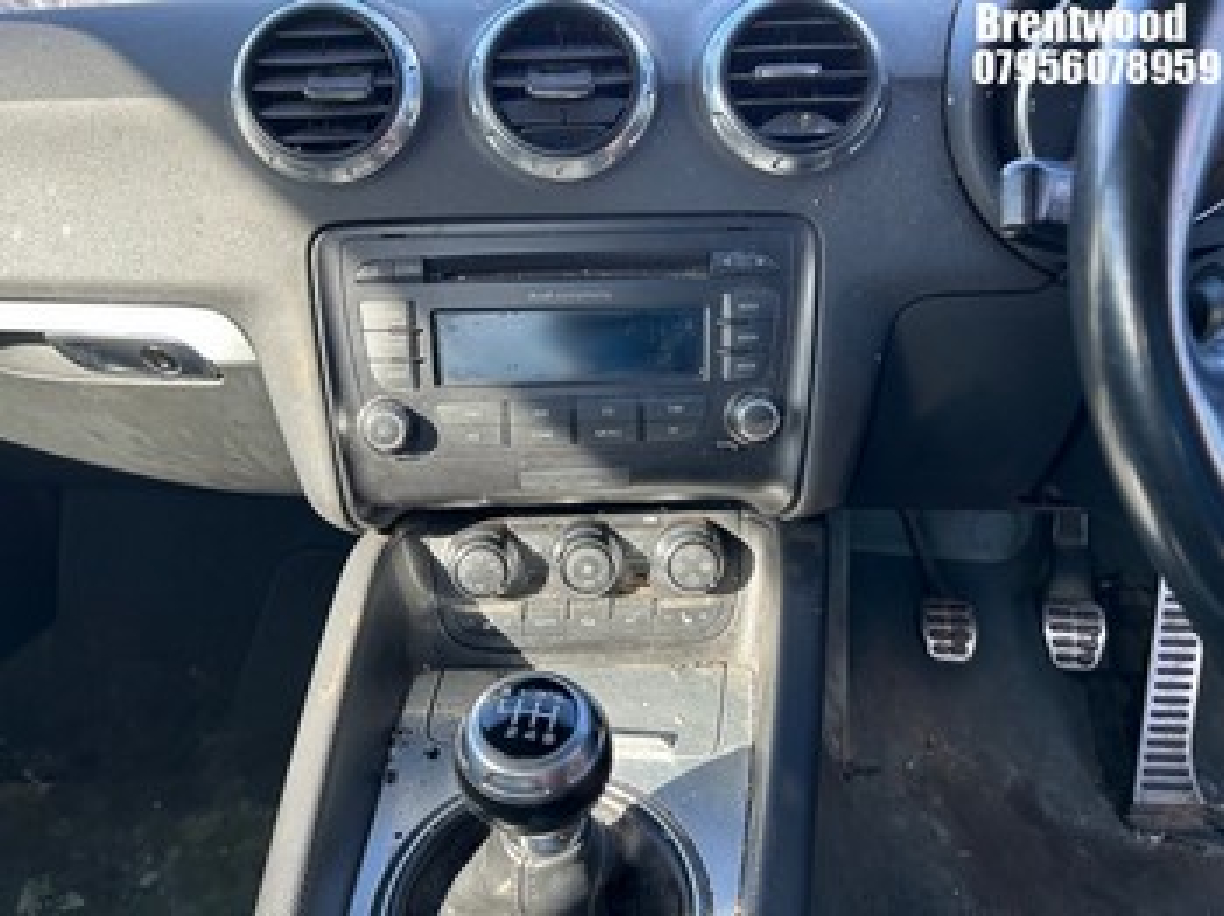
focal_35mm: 26
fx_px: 919
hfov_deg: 67.3
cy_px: 458
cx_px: 612
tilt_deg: -26.5
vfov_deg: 53.0
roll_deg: +1.3
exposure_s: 1/184
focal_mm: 5.7
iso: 40
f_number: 1.5
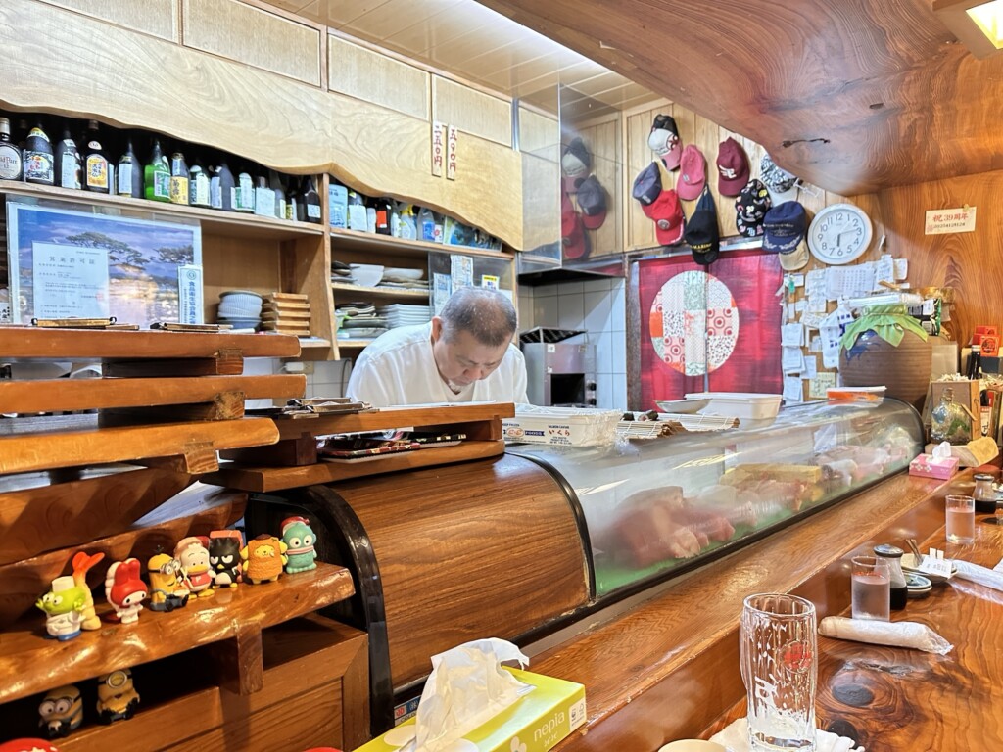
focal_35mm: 24
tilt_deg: -0.8
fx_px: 695
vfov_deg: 56.8
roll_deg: +1.3
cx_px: 502
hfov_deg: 71.6
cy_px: 376
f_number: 1.78
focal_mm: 6.86
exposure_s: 1/60
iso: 640
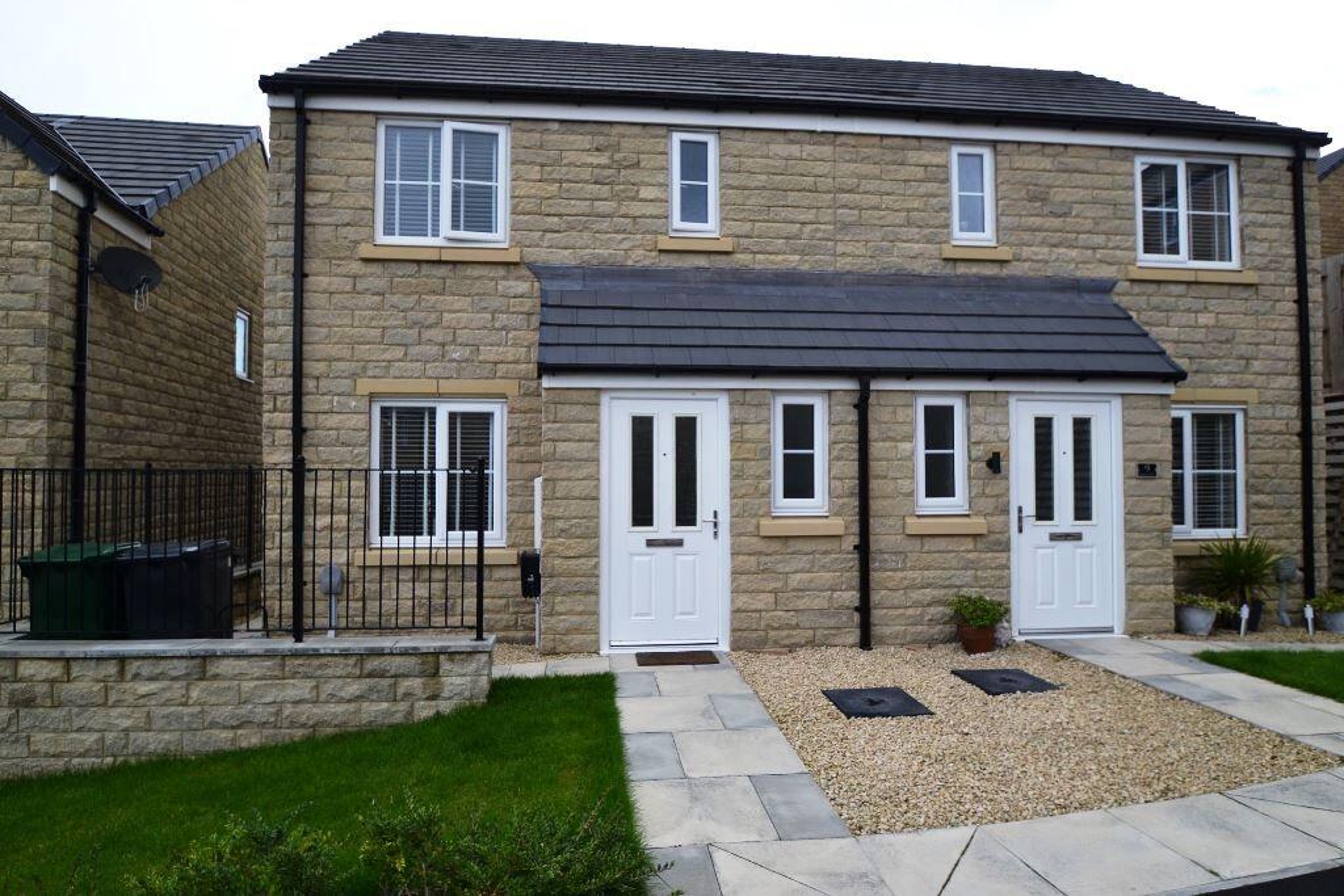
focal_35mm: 20
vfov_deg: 63.2
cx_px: 672
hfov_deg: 85.4
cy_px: 448
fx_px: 728
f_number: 5.6
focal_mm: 13
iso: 100
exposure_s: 1/125
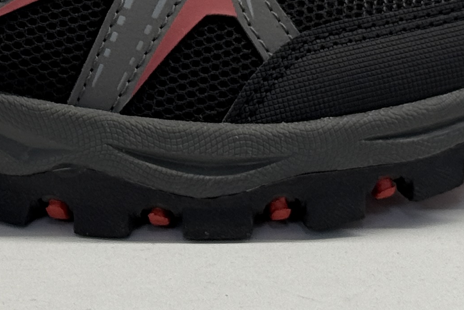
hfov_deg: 10.4
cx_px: -103
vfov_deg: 7.0
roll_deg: +1.3
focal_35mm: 194
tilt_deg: -12.2
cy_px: -155
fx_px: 2500
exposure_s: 1/216
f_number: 1.78
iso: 50
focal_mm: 6.76
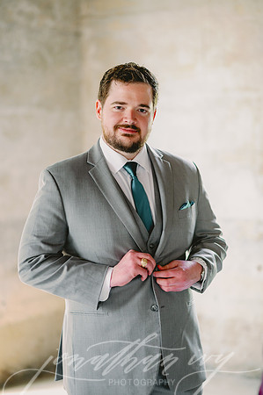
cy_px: 198
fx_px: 934
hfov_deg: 16.0
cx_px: 132
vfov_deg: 23.9
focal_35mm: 85
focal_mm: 85
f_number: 2.2
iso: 400
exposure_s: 1/320
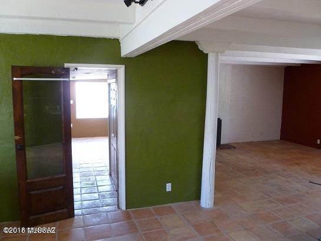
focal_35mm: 28
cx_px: 160
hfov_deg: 63.4
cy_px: 120
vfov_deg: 49.8
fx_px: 260
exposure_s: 1/30
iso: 400
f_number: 3.3
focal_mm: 5
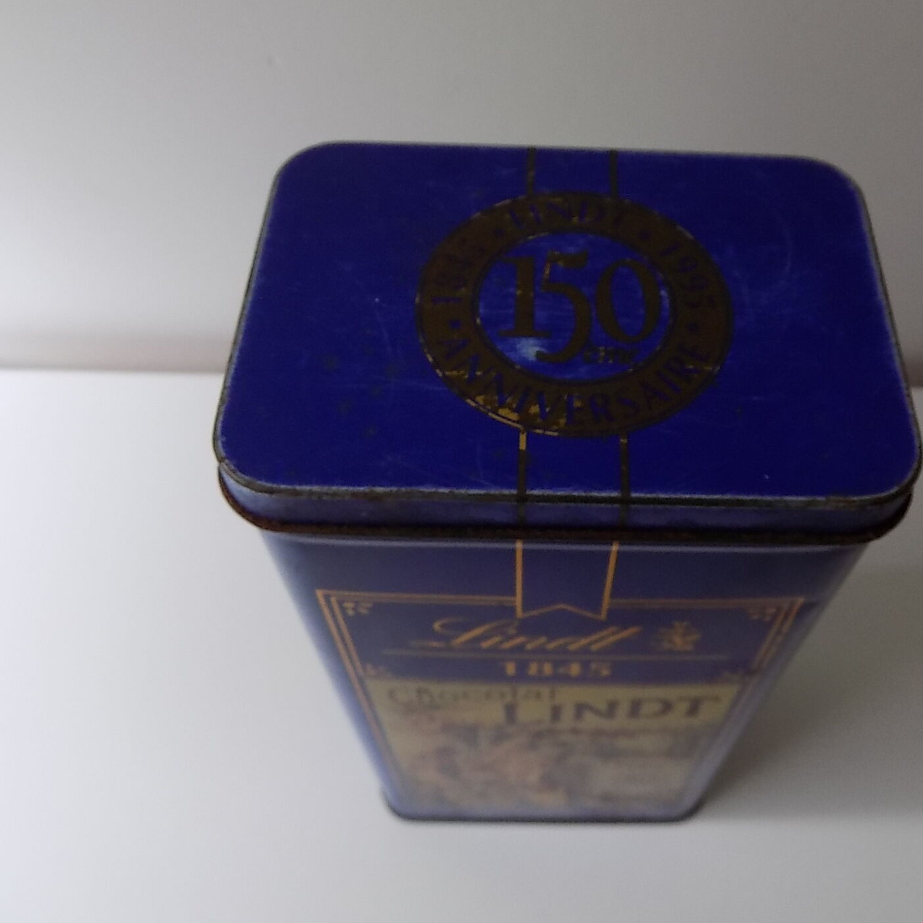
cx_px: 551
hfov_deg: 49.5
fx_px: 996
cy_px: 396
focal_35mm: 33
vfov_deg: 49.6
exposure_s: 1/30
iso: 160
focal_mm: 4
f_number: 3.1
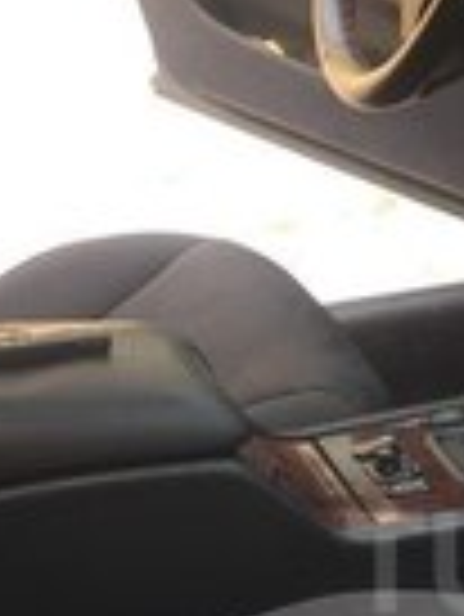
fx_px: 1874
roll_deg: +0.6
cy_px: 562
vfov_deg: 18.4
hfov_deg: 13.3
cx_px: 694
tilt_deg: -30.9
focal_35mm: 105
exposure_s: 1/131
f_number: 2.2
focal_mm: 4.15
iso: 32
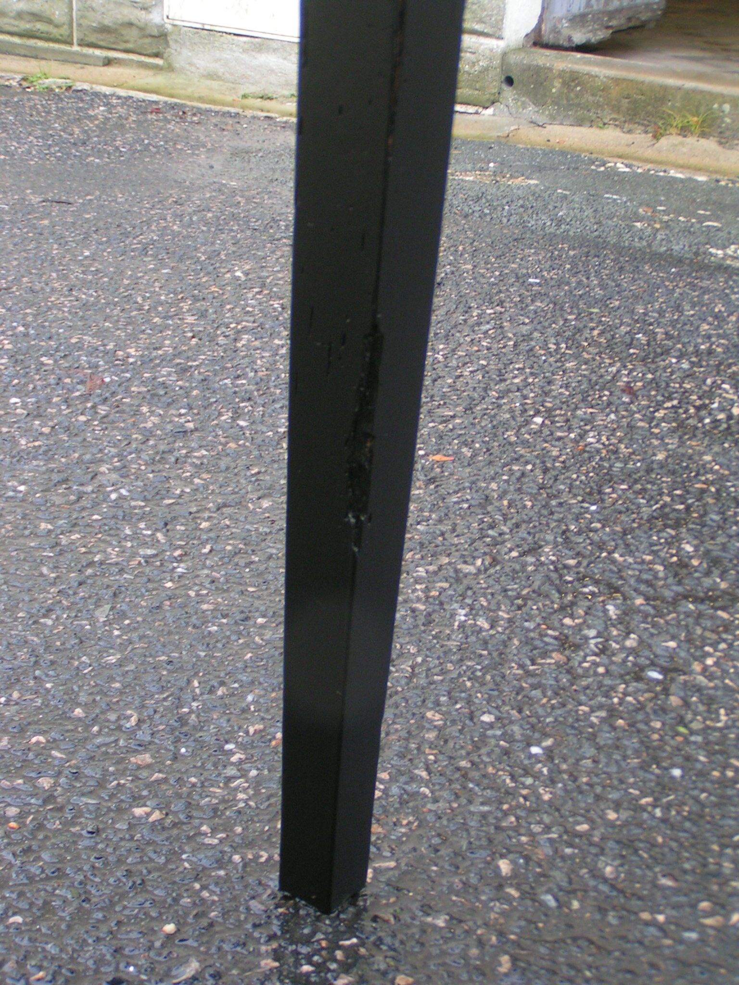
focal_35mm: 63
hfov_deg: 23.3
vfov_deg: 30.7
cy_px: 492
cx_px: 370
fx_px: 1793
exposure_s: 1/60
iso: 100
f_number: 3.2
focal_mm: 9.7
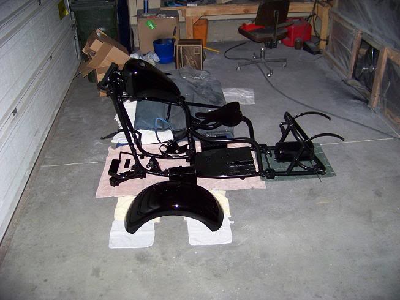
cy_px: 150
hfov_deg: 51.3
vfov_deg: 39.7
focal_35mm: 36
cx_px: 200
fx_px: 416
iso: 200
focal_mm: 5.85
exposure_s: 1/30
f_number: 2.8
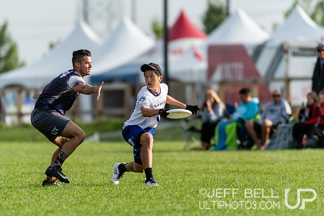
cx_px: 162
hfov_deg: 3.4
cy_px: 108
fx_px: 5401
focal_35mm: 600
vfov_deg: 2.3
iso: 250
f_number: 4
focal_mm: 400
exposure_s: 1/1600
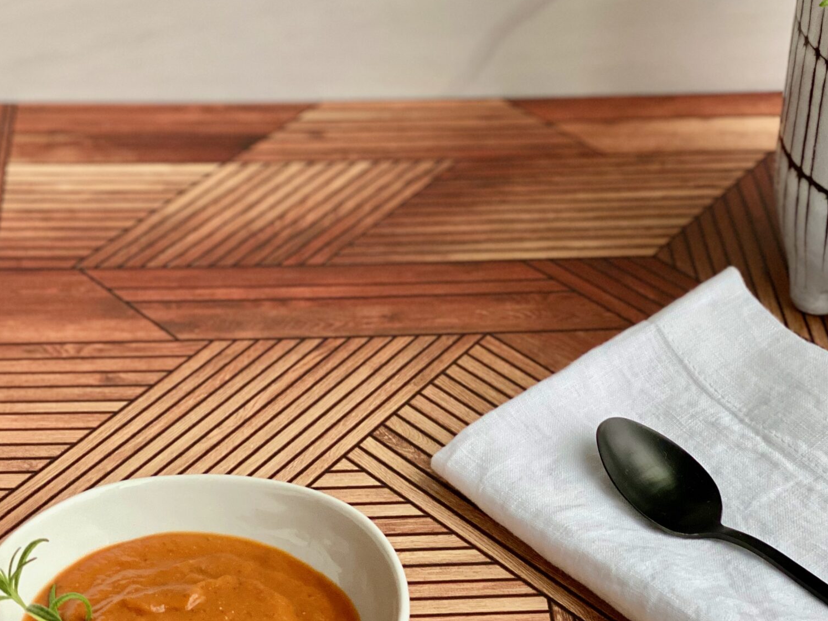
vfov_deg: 16.6
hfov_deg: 22.0
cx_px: 379
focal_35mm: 89
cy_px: 330
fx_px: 2129
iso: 125
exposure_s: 1/122
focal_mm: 6
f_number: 2
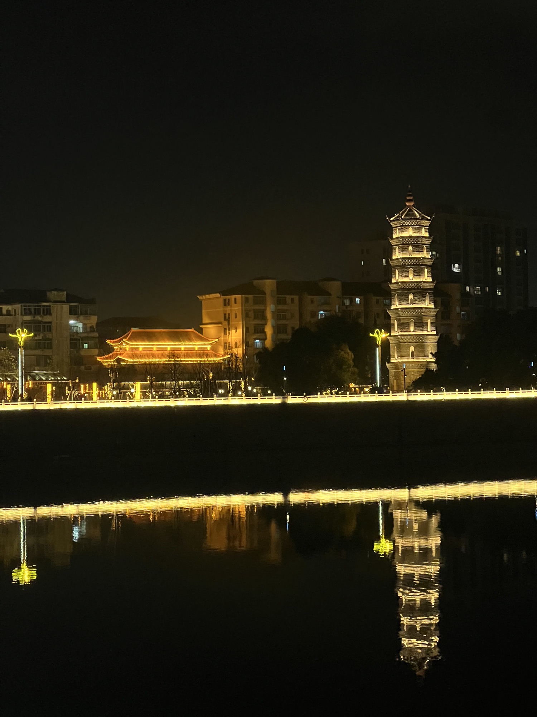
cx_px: 268
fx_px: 1593
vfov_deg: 25.3
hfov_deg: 19.1
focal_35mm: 77
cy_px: 358
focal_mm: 9
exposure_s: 1/34
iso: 800
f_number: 2.8
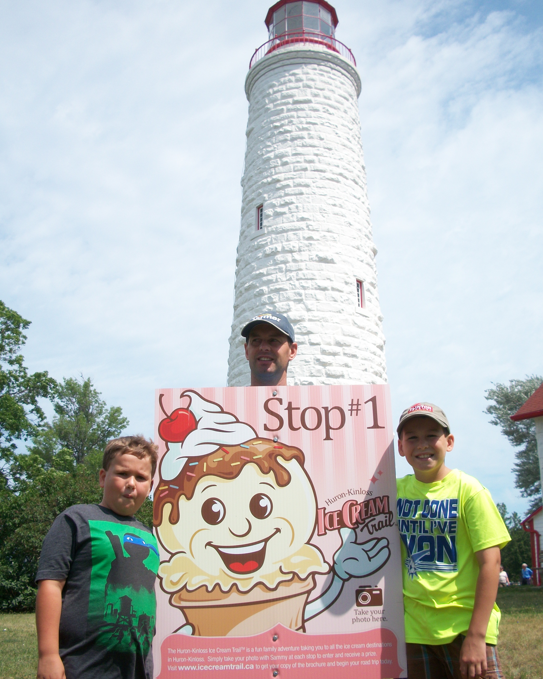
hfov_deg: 40.1
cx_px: 272
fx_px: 743
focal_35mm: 37
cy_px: 352
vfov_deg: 49.1
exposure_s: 1/400
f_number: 5.6
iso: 80
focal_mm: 6.3
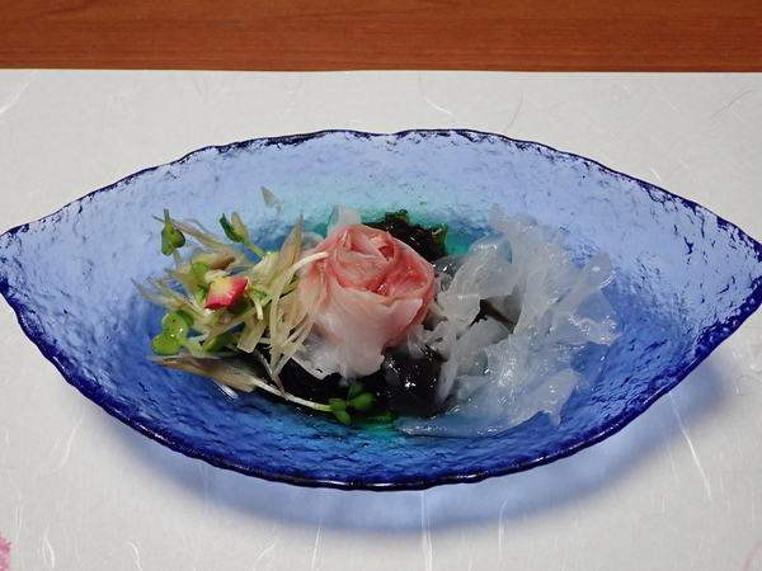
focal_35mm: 38
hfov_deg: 49.0
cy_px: 286
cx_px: 381
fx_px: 836
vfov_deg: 37.7
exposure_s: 1/40
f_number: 2.7
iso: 400
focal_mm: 6.86
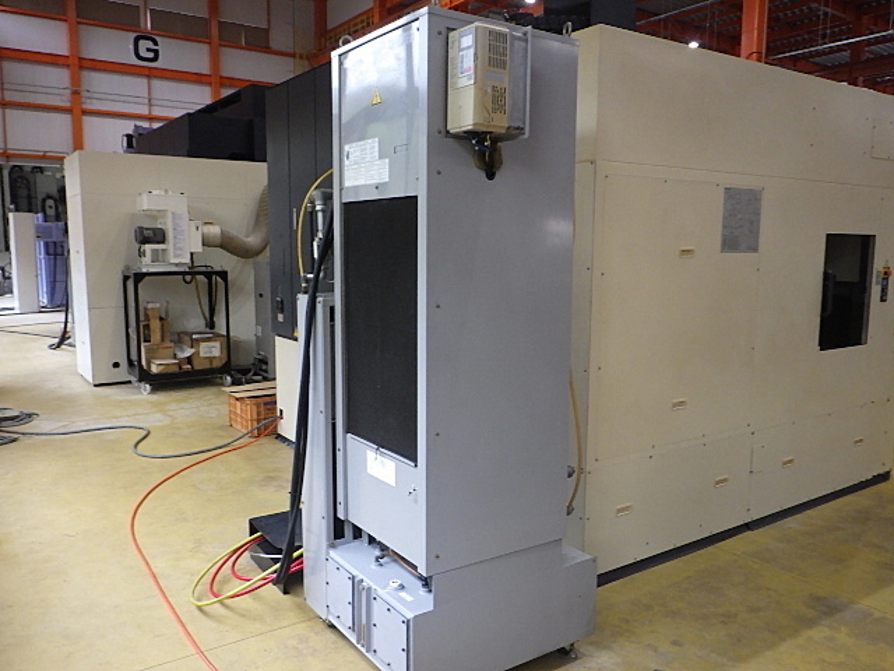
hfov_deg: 63.4
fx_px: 723
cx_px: 447
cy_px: 336
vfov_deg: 49.7
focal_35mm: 28
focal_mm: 5
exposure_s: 1/45
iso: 500
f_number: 3.5
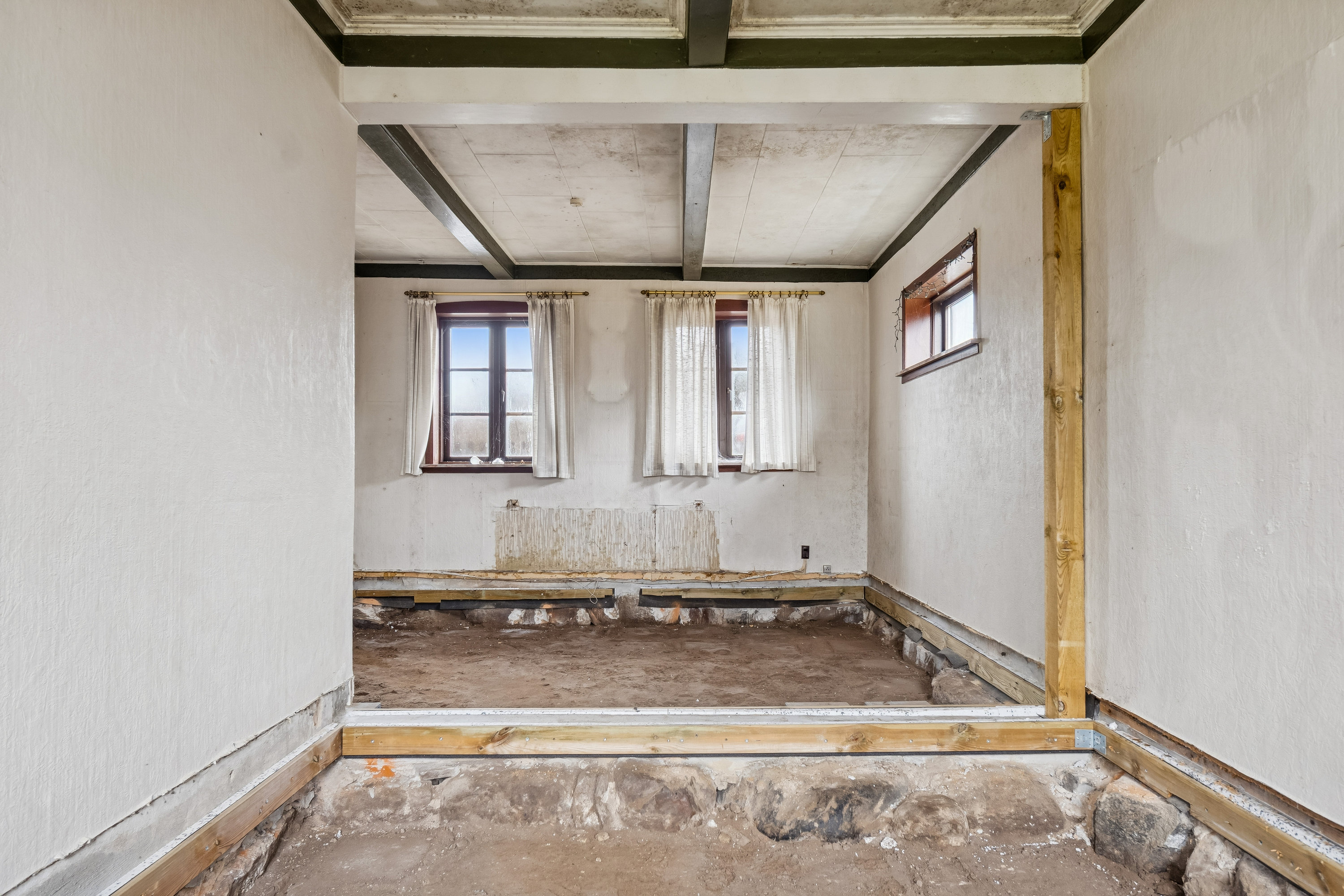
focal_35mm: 23
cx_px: 672
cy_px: 448
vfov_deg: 54.6
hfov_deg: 75.5
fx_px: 868
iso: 200
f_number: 8
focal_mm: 15.5
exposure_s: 1
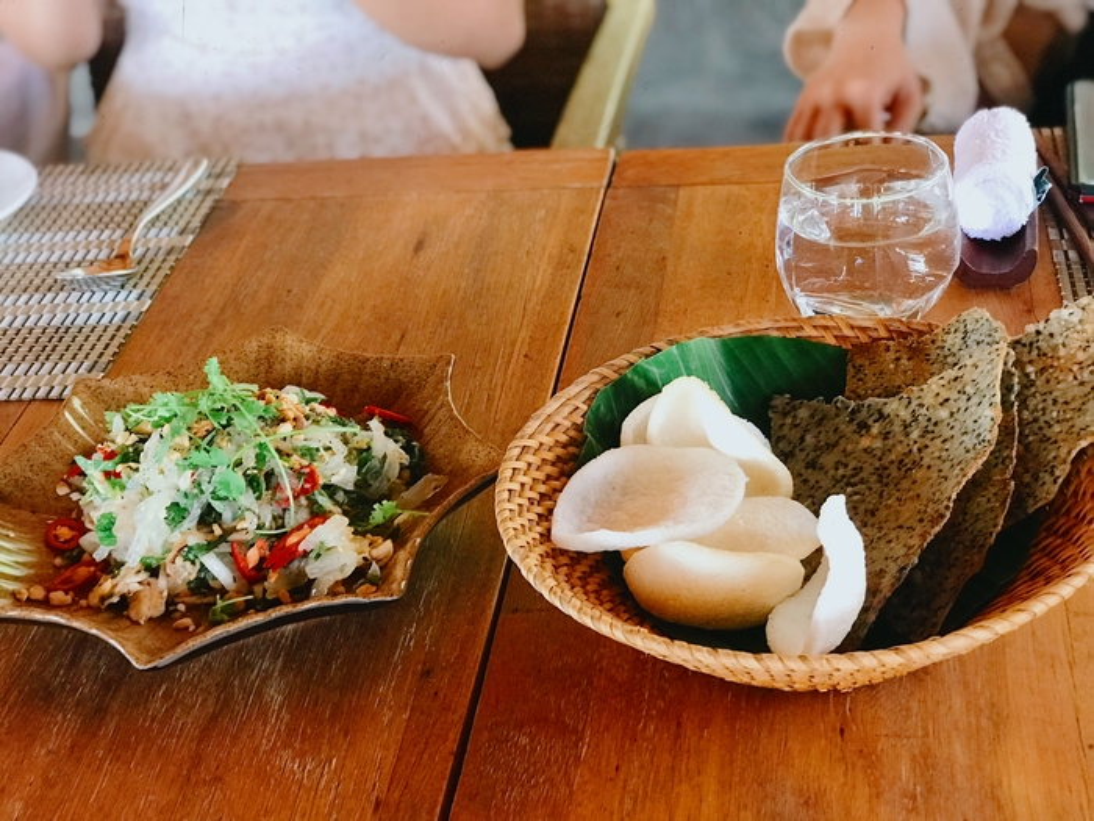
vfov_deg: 25.7
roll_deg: +7.0
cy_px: 410
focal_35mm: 57
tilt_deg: -33.4
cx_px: 547
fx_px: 1801
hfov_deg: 33.8
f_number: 2.8
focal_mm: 6.6
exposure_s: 1/50
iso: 160
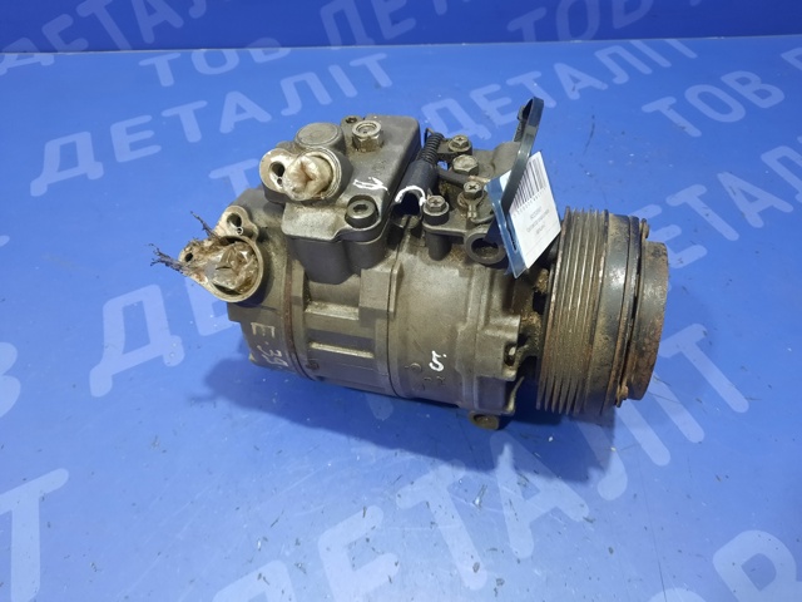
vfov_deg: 54.9
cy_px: 301
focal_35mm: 25
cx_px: 401
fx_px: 579
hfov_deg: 69.4
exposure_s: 1/33
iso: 400
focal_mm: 4.6
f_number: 2
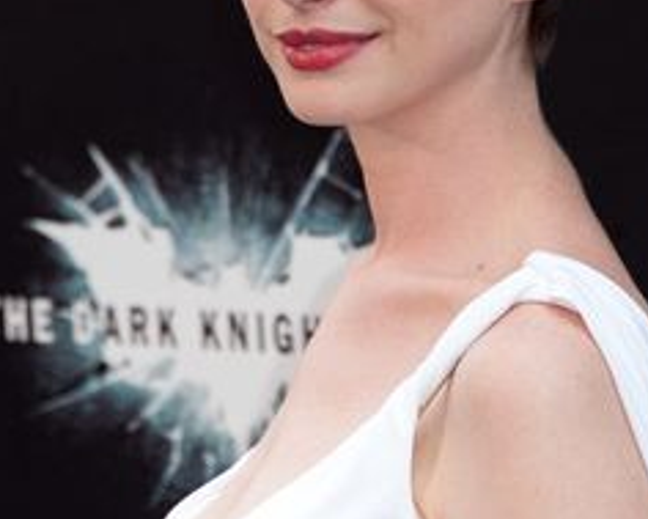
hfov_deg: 2.8
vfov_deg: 2.2
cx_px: 255
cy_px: 108
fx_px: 13277
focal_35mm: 692
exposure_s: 1/250
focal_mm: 300
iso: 640
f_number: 6.3
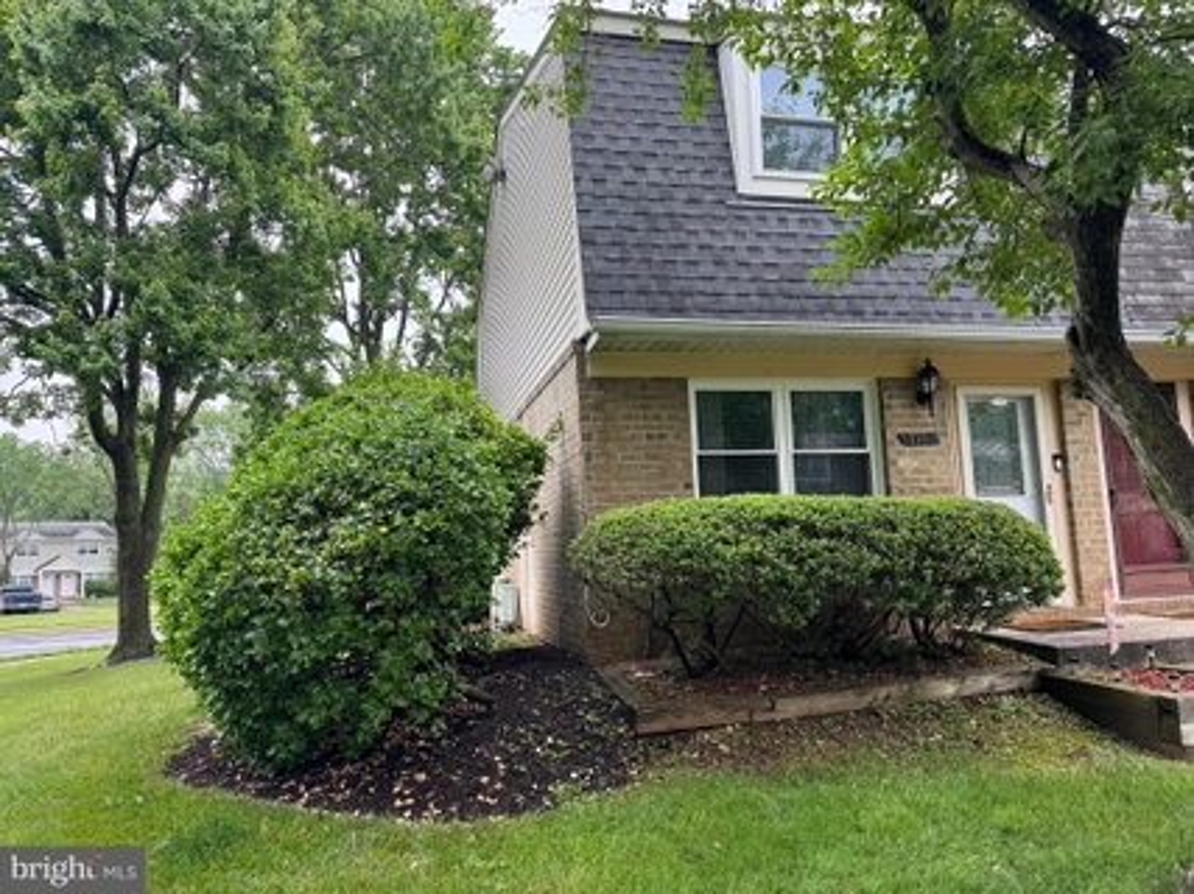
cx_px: 597
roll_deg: +1.8
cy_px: 447
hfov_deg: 71.6
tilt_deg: +6.9
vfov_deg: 56.8
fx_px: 828
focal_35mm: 24
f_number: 1.78
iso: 80
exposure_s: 1/522
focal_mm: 6.76
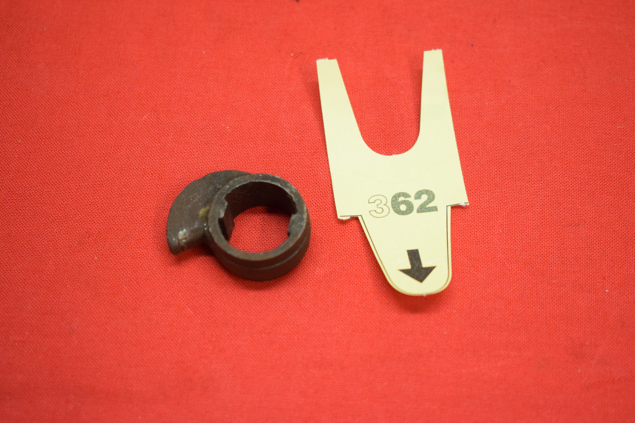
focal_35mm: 60
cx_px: 318
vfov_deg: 22.6
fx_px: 1059
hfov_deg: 33.4
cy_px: 212
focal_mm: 40
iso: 2000
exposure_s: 1/125
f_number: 5
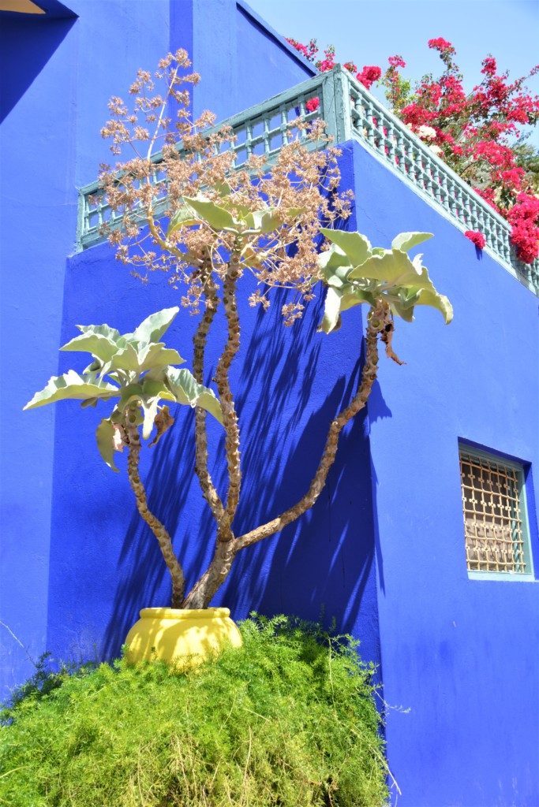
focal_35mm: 36
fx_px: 808
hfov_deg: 36.9
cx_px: 270
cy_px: 404
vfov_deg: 53.1
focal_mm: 24
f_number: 8
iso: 180
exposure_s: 1/250
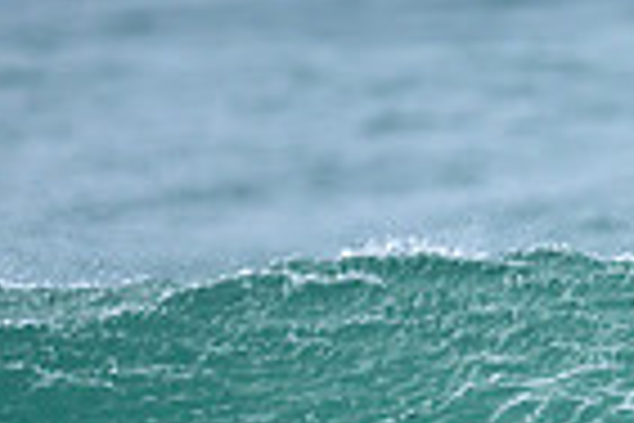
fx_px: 64645
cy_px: 623
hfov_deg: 0.6
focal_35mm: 3671
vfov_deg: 0.4
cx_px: 1186
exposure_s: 1/2000
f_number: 6.3
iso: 400
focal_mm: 800
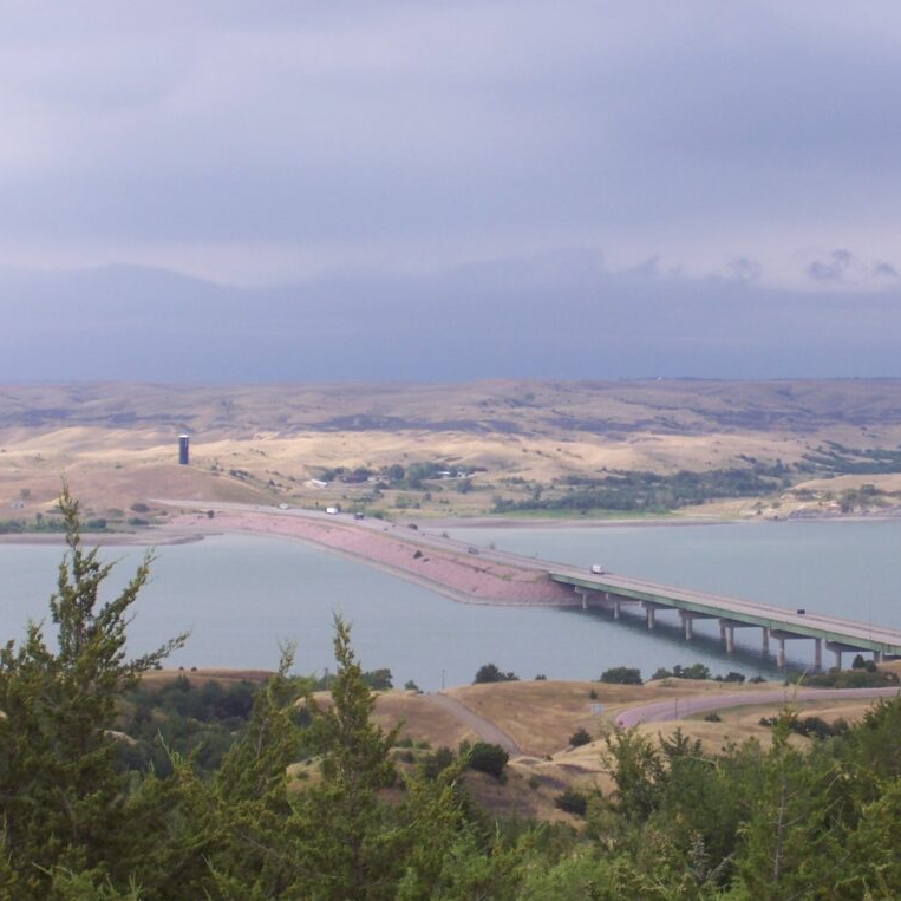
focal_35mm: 121
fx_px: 3563
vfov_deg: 14.4
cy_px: 451
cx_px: 589
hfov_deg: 14.4
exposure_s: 1/500
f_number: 4.6
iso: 80
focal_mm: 16.8
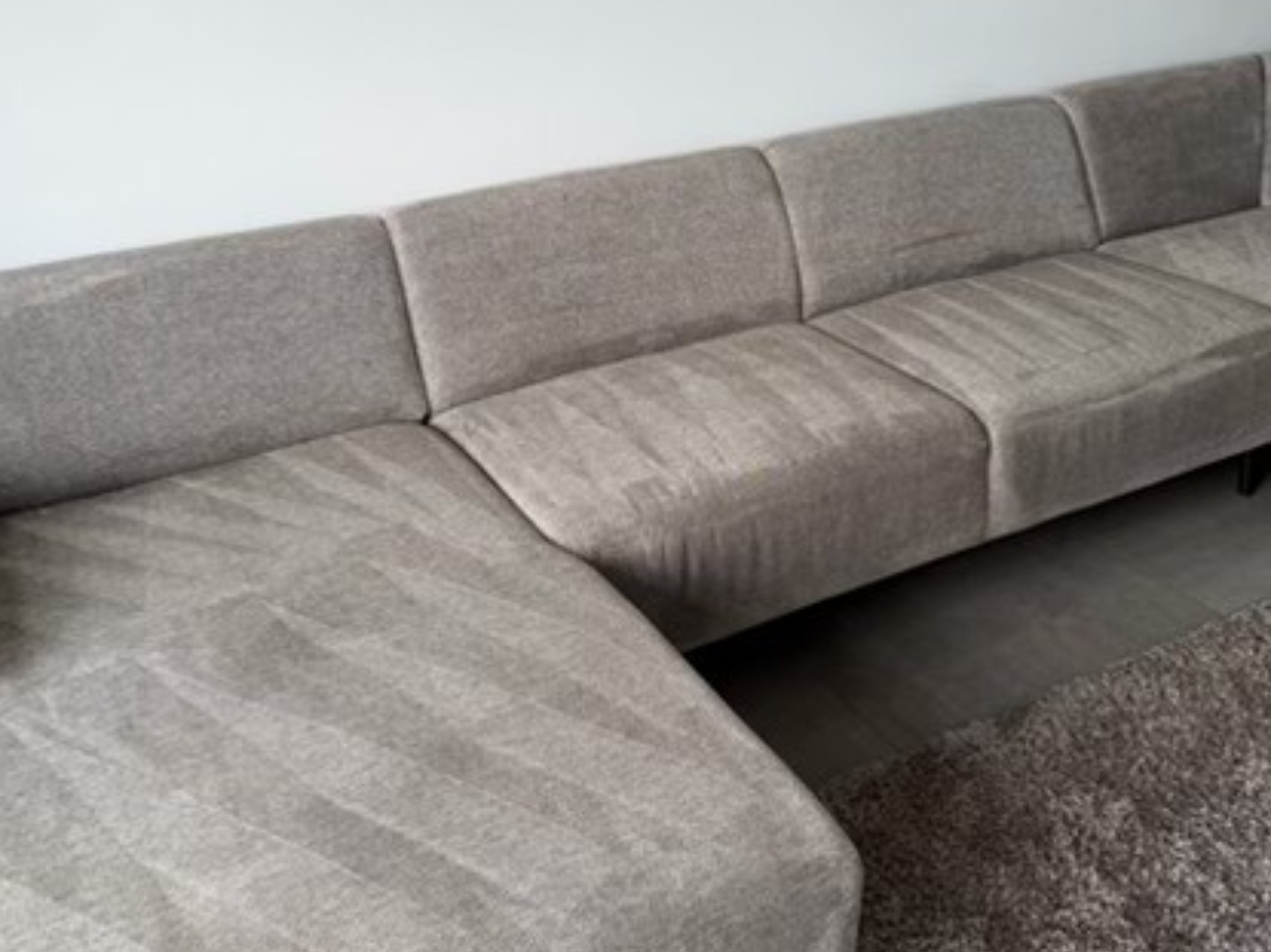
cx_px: 683
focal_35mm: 37
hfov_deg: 50.1
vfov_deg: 37.8
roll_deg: +2.0
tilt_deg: -18.3
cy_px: 254
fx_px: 1358
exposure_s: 1/121
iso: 80
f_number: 1.78
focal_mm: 6.76
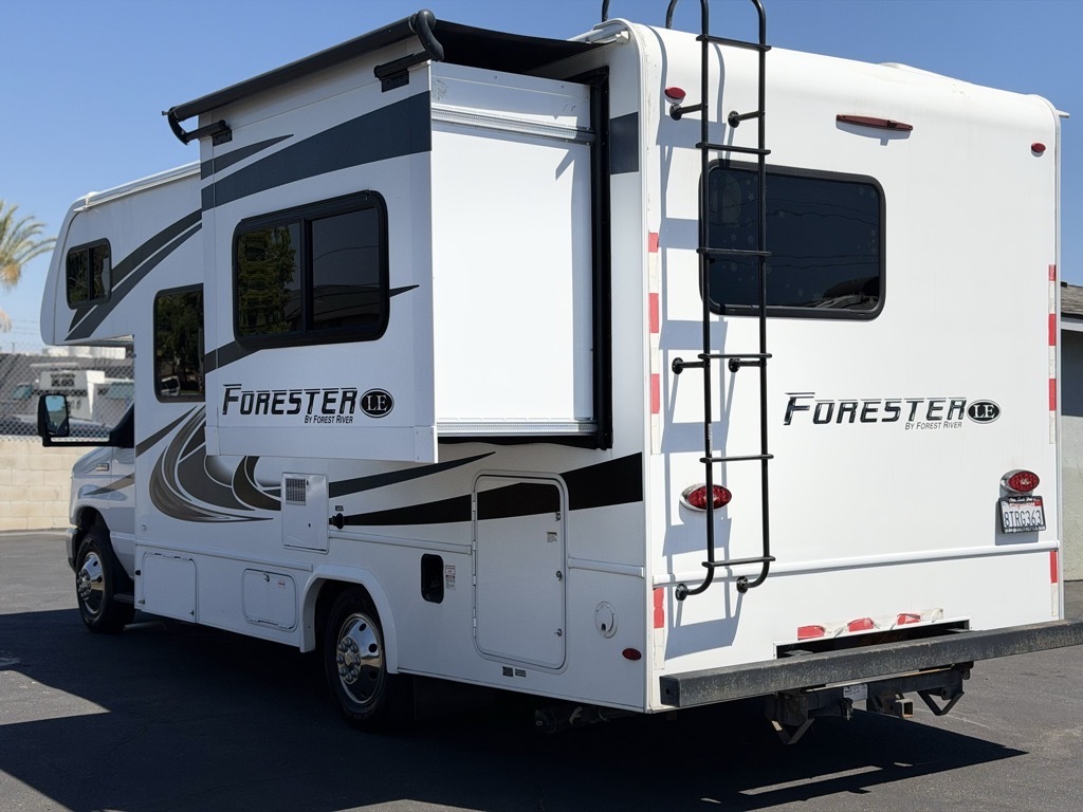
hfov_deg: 39.7
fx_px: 1502
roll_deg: -1.5
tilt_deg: +0.2
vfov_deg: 30.3
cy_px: 406
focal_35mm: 48
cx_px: 542
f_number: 1.78
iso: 64
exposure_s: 1/8772
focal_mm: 6.76
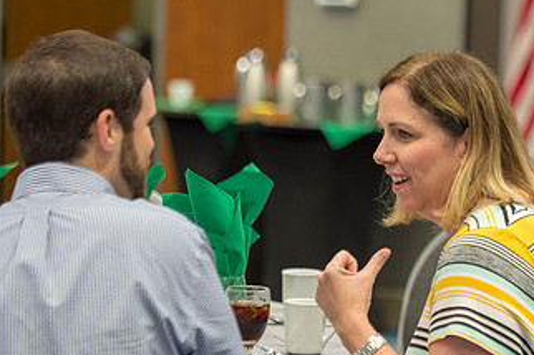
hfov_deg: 10.2
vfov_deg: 6.8
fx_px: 2993
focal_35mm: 202
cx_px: 388
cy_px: 249
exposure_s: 1/125
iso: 1250
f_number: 2.8
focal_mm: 112
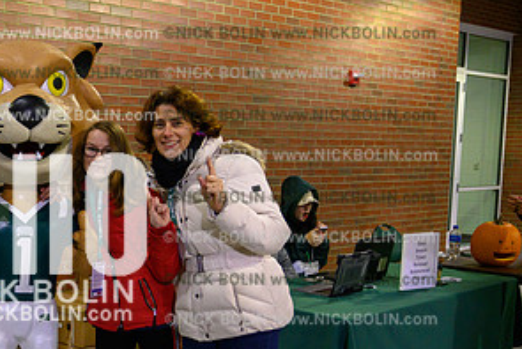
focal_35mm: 57
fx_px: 827
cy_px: 238
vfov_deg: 23.7
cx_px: 21
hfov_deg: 32.7
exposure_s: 1/200
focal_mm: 29
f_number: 4
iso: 2000
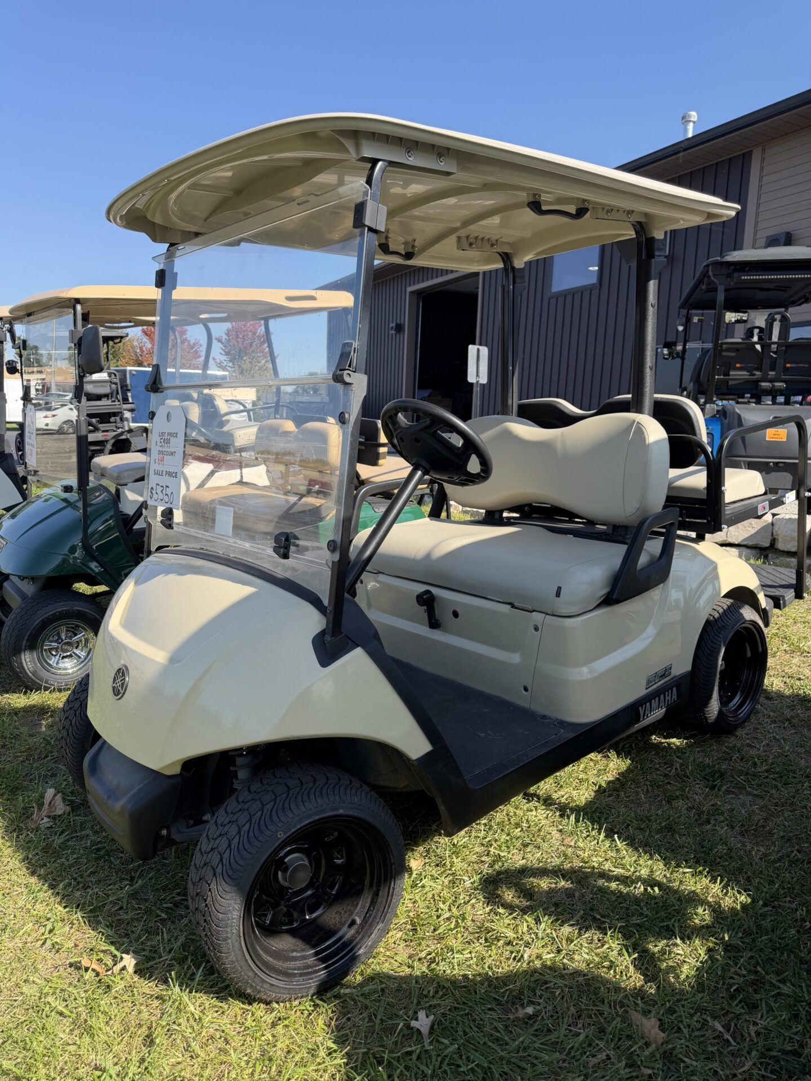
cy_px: 540
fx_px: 750
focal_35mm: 24
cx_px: 406
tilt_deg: -8.2
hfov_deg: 56.8
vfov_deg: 71.6
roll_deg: -2.4
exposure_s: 1/1689
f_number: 1.78
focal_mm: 6.76
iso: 80
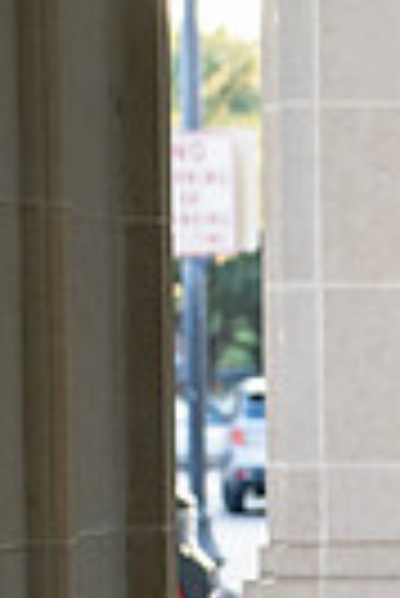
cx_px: 1311
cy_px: 531
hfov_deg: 5.2
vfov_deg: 8.4
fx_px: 4072
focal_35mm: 245
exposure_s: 1/320
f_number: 2.8
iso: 320
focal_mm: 50
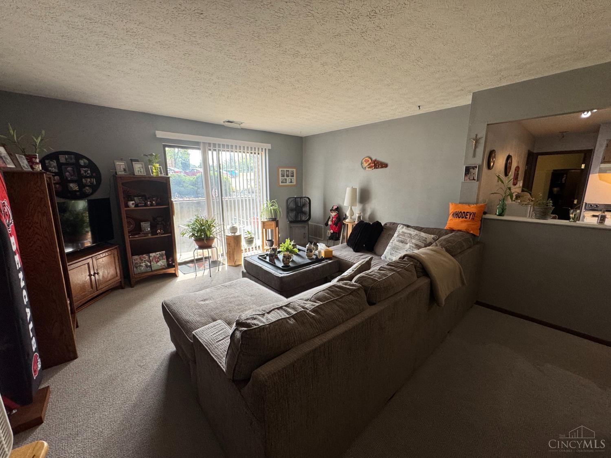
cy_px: 229
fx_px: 247
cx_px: 306
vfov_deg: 85.7
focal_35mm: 14
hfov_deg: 102.1
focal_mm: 2.22
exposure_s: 1/120
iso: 160
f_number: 2.2
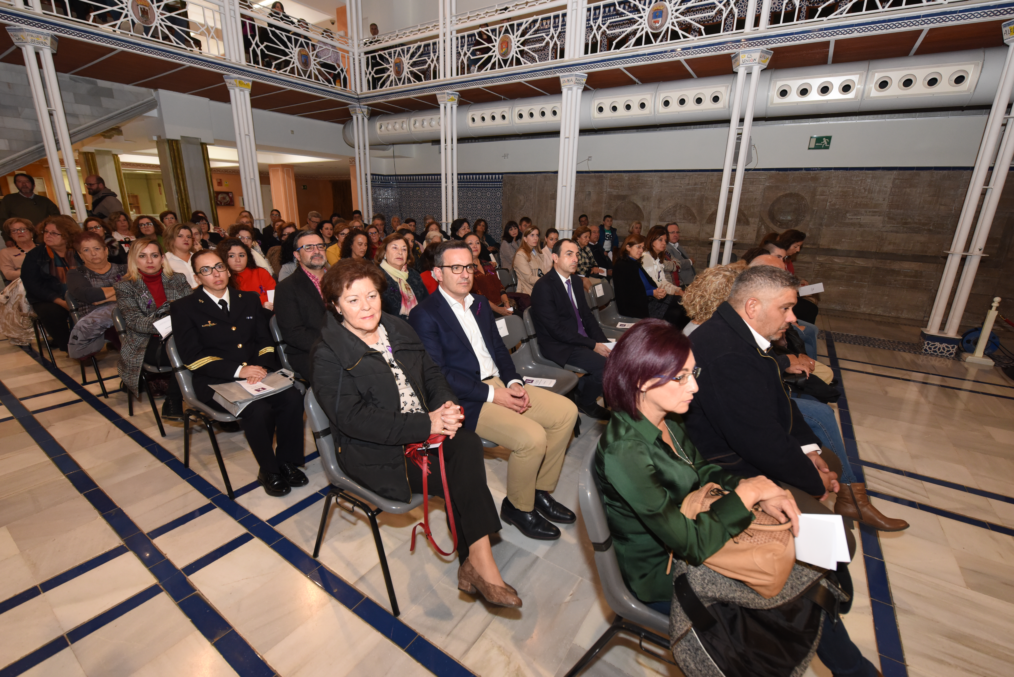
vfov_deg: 73.8
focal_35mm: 16
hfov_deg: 96.7
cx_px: 507
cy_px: 338
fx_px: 451
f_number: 4.5
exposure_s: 1/160
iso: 1600
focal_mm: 16
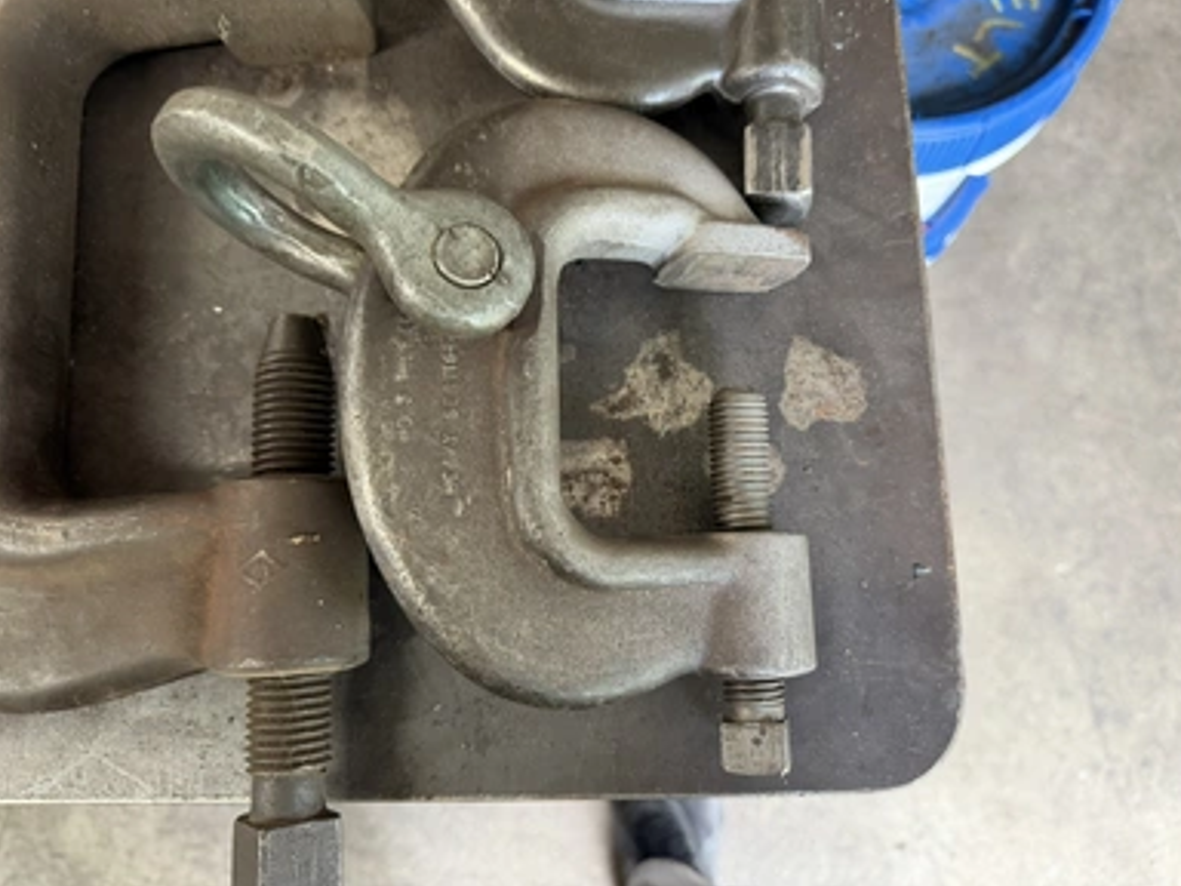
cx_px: 612
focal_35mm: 25
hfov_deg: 69.4
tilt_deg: -78.1
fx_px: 853
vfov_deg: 54.9
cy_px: 428
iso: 250
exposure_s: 1/60
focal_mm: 6.76
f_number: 1.78
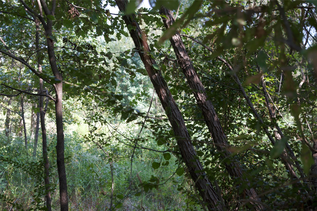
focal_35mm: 60
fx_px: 528
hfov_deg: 33.4
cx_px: 158
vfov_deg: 22.6
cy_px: 106
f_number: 5.6
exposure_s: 1/125
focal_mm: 40
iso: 400
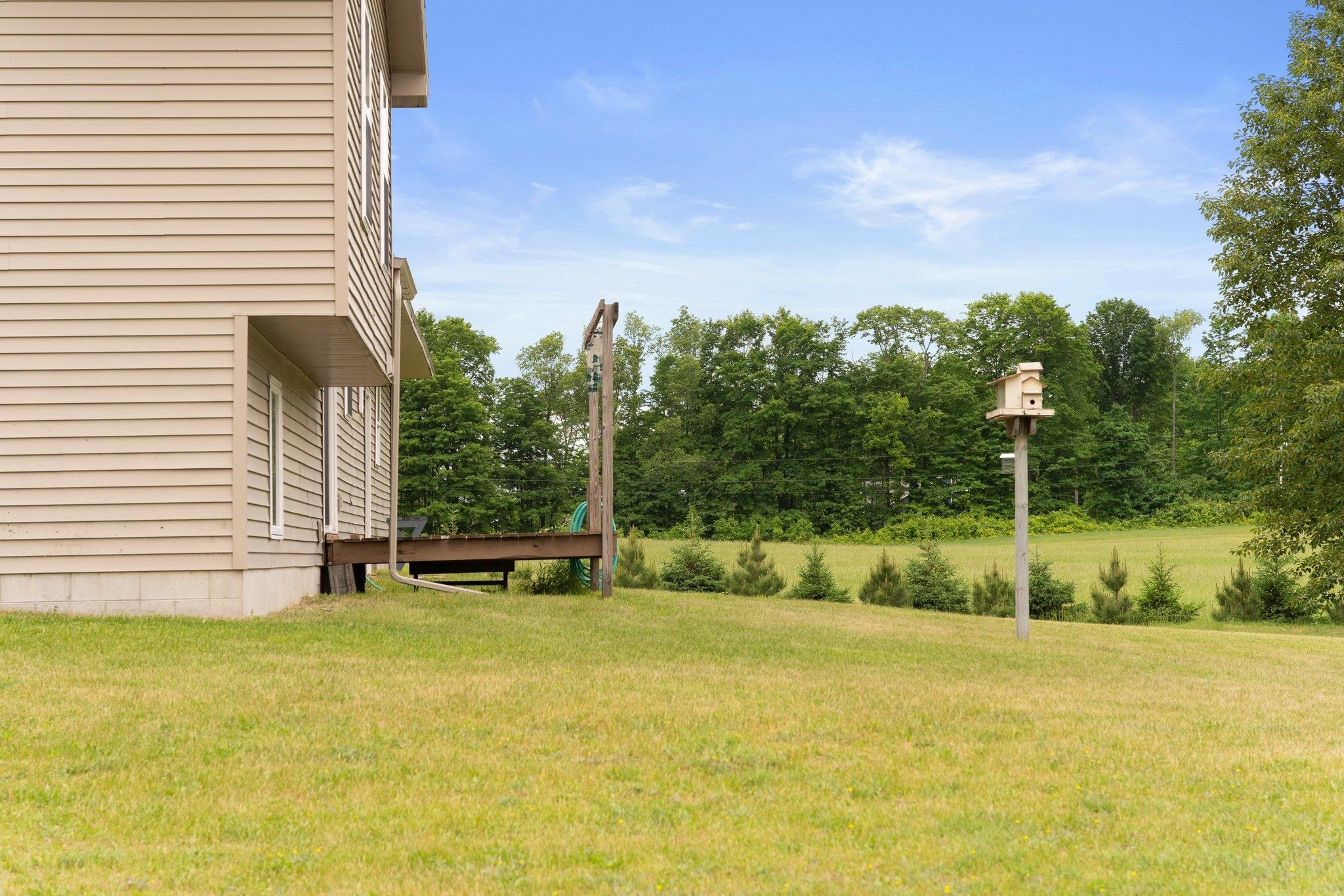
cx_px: 672
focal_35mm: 70
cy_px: 448
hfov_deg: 28.8
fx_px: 2613
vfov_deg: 19.5
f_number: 8
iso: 320
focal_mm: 70
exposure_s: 1/320
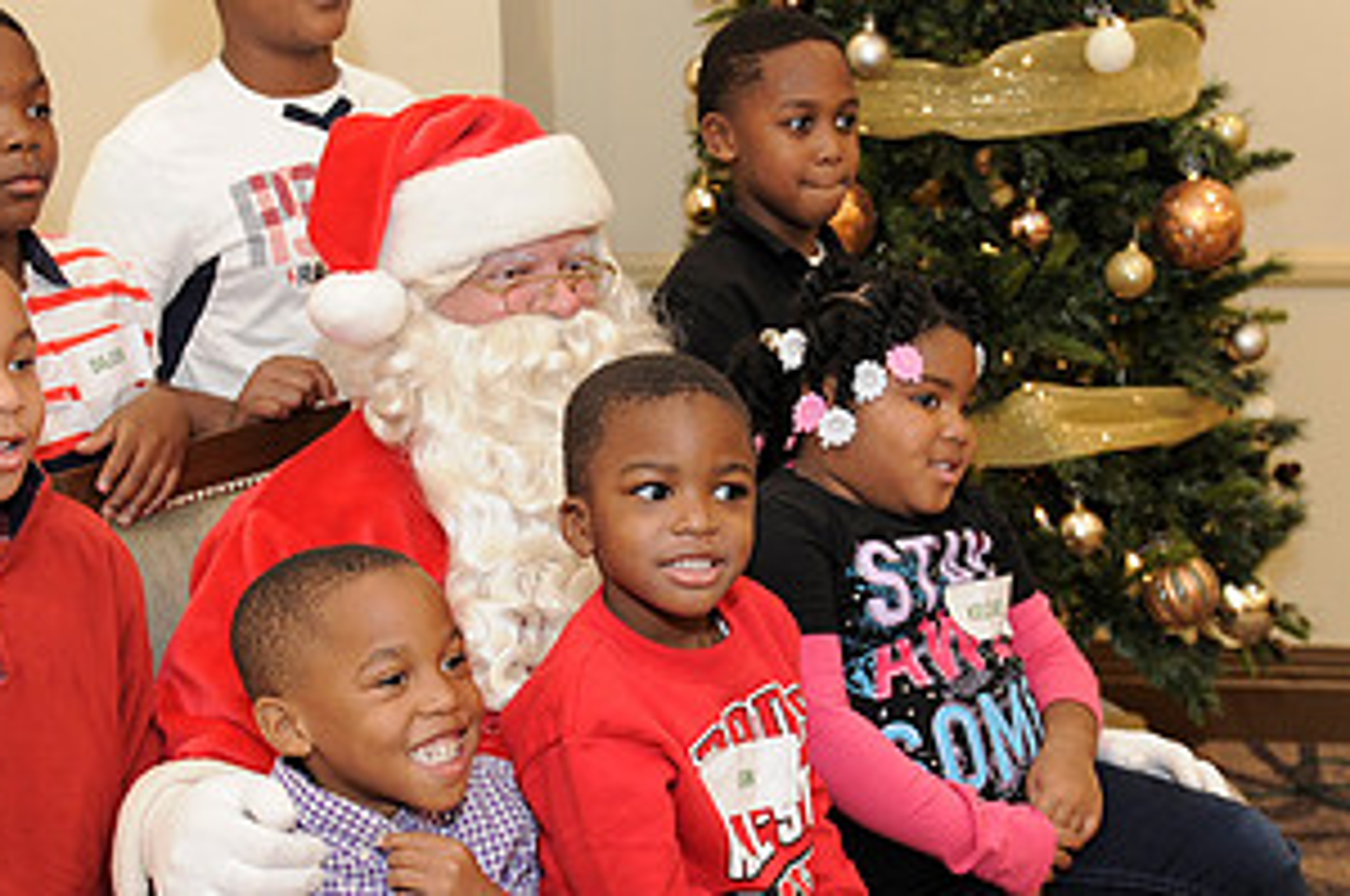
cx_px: 630
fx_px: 2246
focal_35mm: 60
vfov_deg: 22.5
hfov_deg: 33.4
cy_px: 581
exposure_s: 1/100
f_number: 4
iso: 1600
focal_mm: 31
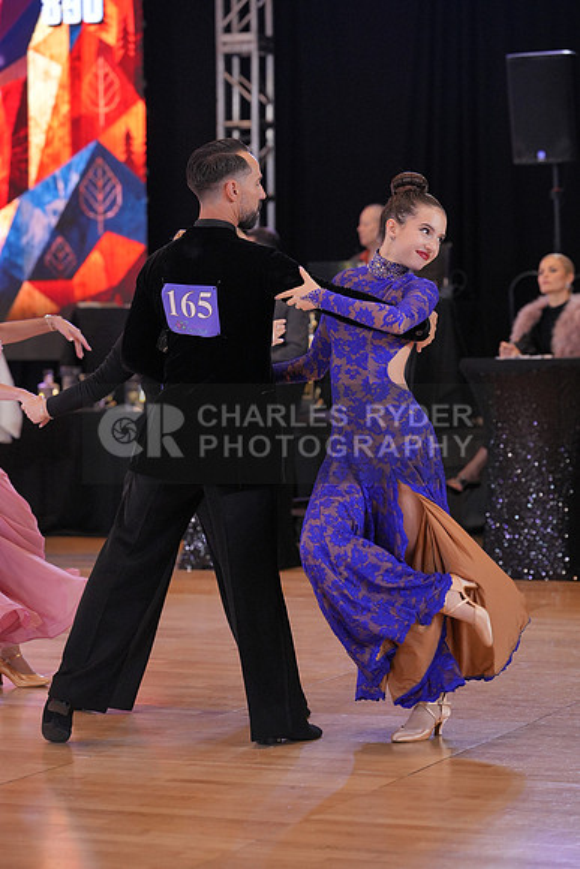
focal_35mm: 106
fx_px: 2560
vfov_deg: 19.3
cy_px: 434
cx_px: 290
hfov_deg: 12.9
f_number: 3.5
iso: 2000
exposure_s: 1/500
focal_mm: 106
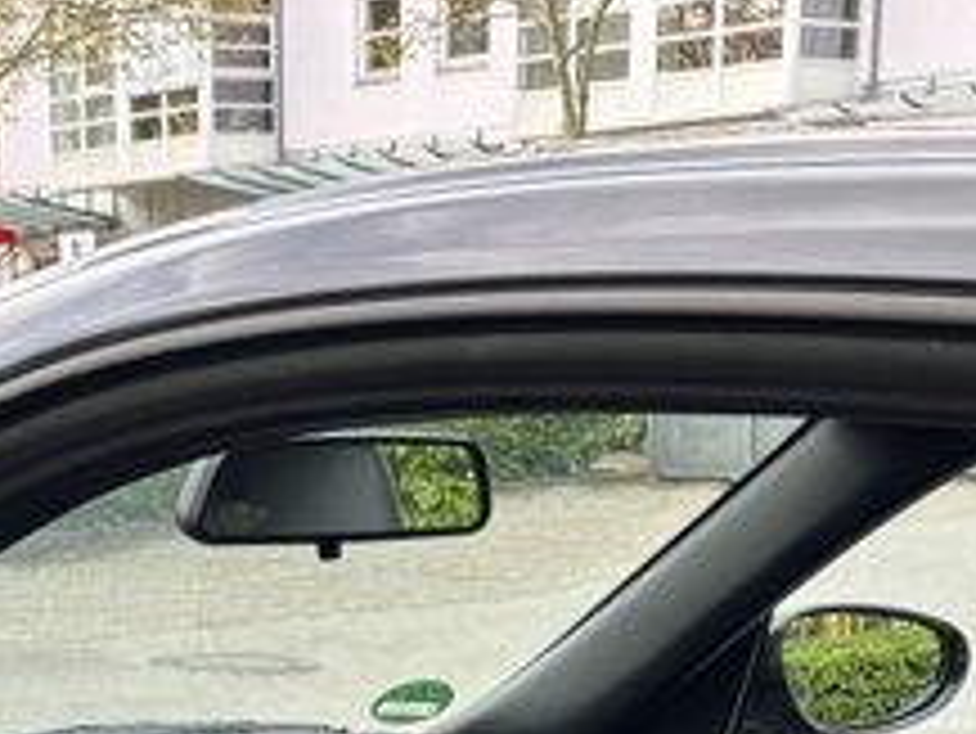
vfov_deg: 14.7
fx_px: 2595
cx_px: 135
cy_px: 1180
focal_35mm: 92
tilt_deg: -17.5
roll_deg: +1.9
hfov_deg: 20.9
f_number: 1.6
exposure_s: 1/121
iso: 64
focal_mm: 5.96
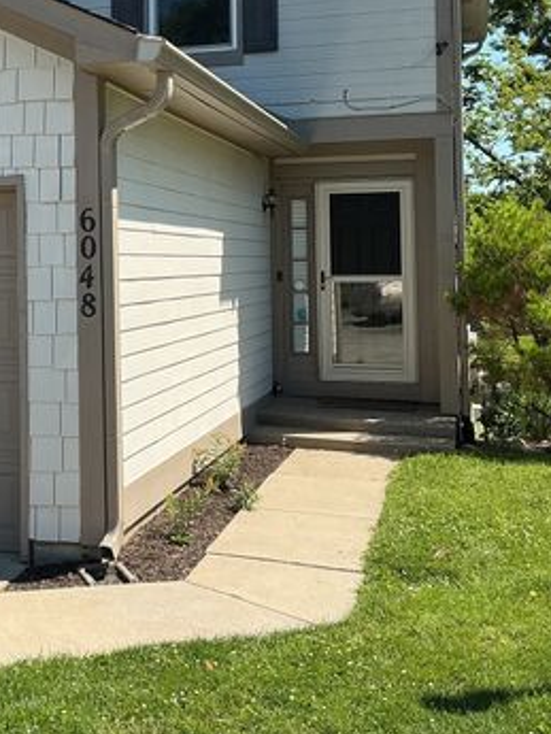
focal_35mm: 56
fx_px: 1188
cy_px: 222
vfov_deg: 33.9
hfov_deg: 25.4
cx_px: 66
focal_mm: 3
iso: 25
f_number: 1.8
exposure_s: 1/1168
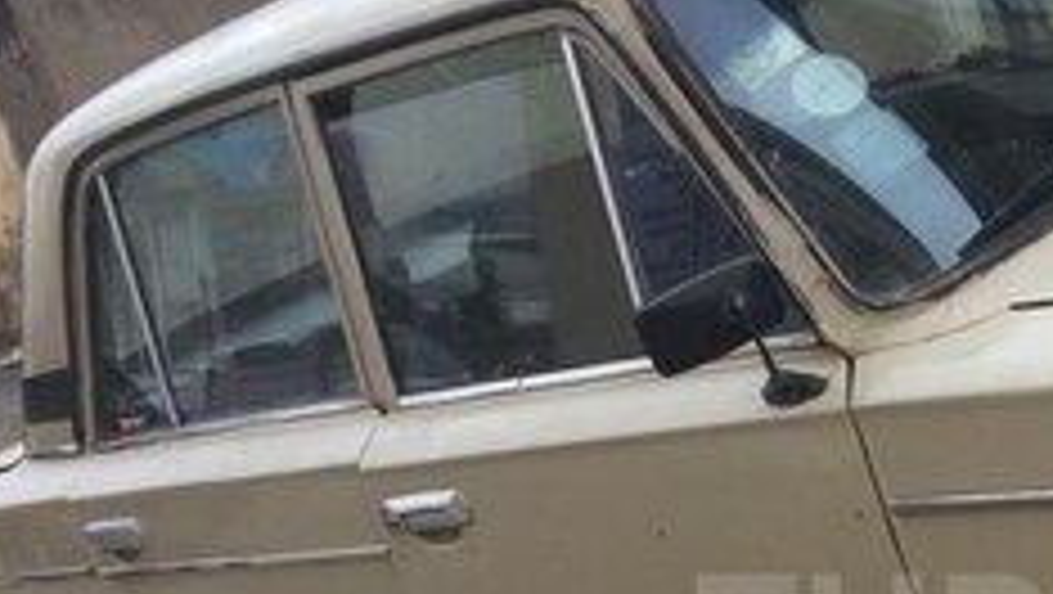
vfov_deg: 13.4
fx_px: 2487
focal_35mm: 89
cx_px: 1156
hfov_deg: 22.6
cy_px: 641
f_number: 2.2
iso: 32
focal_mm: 4.15
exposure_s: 1/227
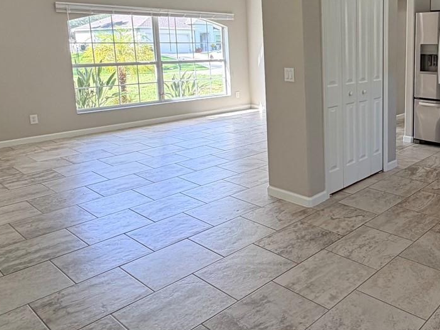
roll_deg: +0.2
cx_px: 373
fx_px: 407
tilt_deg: -8.6
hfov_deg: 51.9
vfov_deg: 43.4
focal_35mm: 32
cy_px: 102
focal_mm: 2.22
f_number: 2.2
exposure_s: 1/120
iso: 100
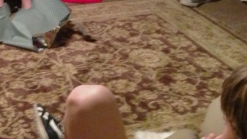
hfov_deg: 21.9
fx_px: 622
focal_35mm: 95
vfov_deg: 11.8
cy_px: -105
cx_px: 21
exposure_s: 1/15
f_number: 2.4
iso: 500
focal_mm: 4.13
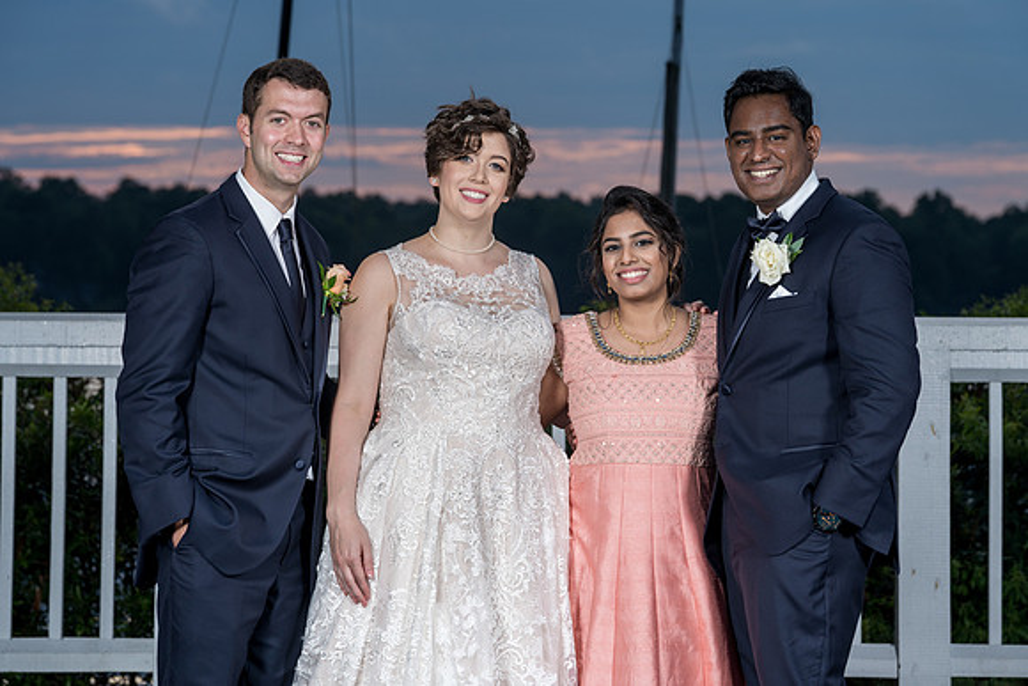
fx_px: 4163
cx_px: 514
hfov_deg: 14.1
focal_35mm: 146
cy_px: 343
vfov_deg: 9.4
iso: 100
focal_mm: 140
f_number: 8
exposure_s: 1/200
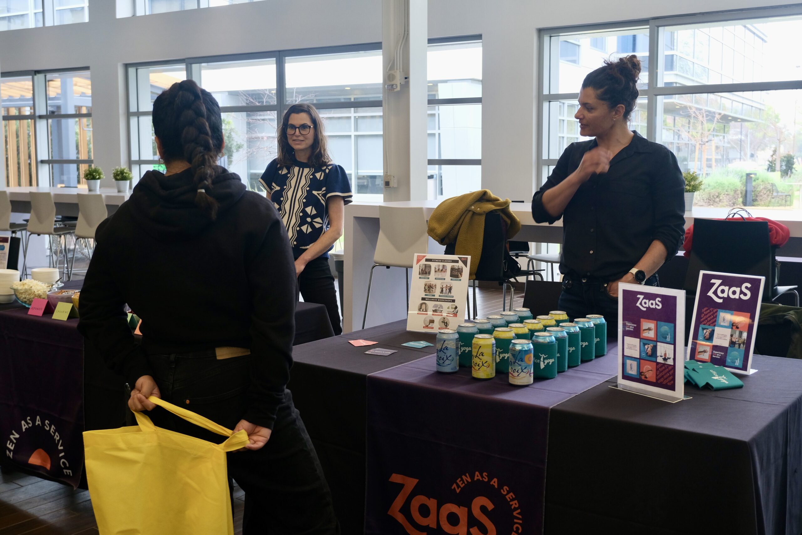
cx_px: 401
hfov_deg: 48.5
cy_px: 268
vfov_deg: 33.4
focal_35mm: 40
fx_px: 891
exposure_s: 1/100
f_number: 4.4
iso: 800
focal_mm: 26.4
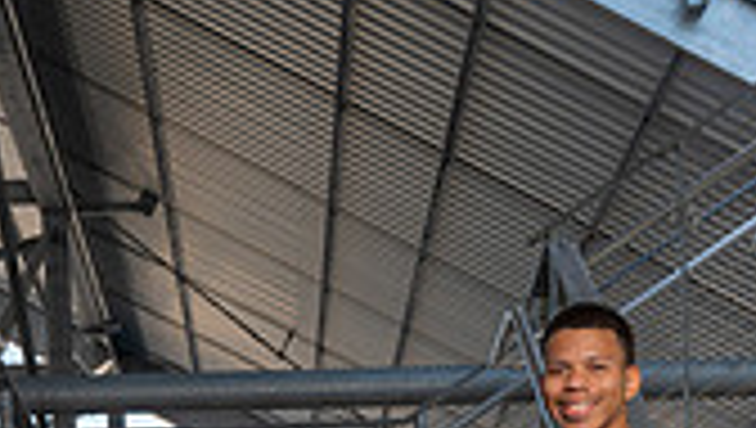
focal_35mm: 112
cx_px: 297
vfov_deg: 9.8
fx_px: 2248
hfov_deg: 19.1
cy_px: 946
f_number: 8
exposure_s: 1/250
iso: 250
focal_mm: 40
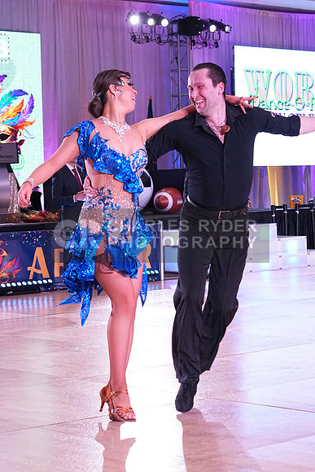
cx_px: 158
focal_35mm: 91
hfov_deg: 15.0
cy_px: 236
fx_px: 1194
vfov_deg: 22.4
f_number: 5
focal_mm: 61
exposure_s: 1/400
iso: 3200
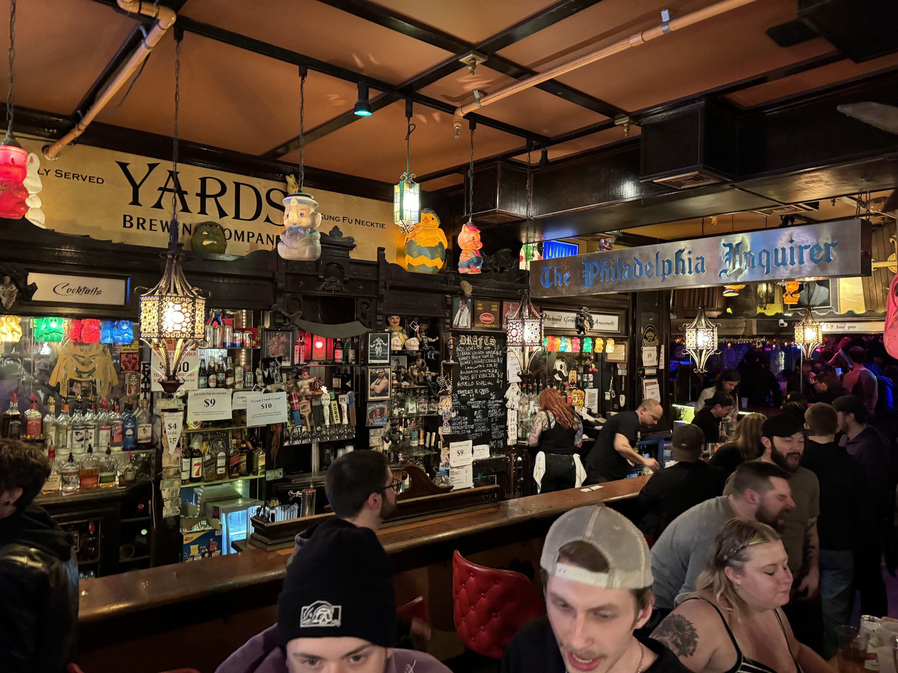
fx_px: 623
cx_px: 449
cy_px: 336
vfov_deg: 56.8
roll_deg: -2.8
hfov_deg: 71.6
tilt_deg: -0.5
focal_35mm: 24
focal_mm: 6.86
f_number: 1.78
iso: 1000
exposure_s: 1/30
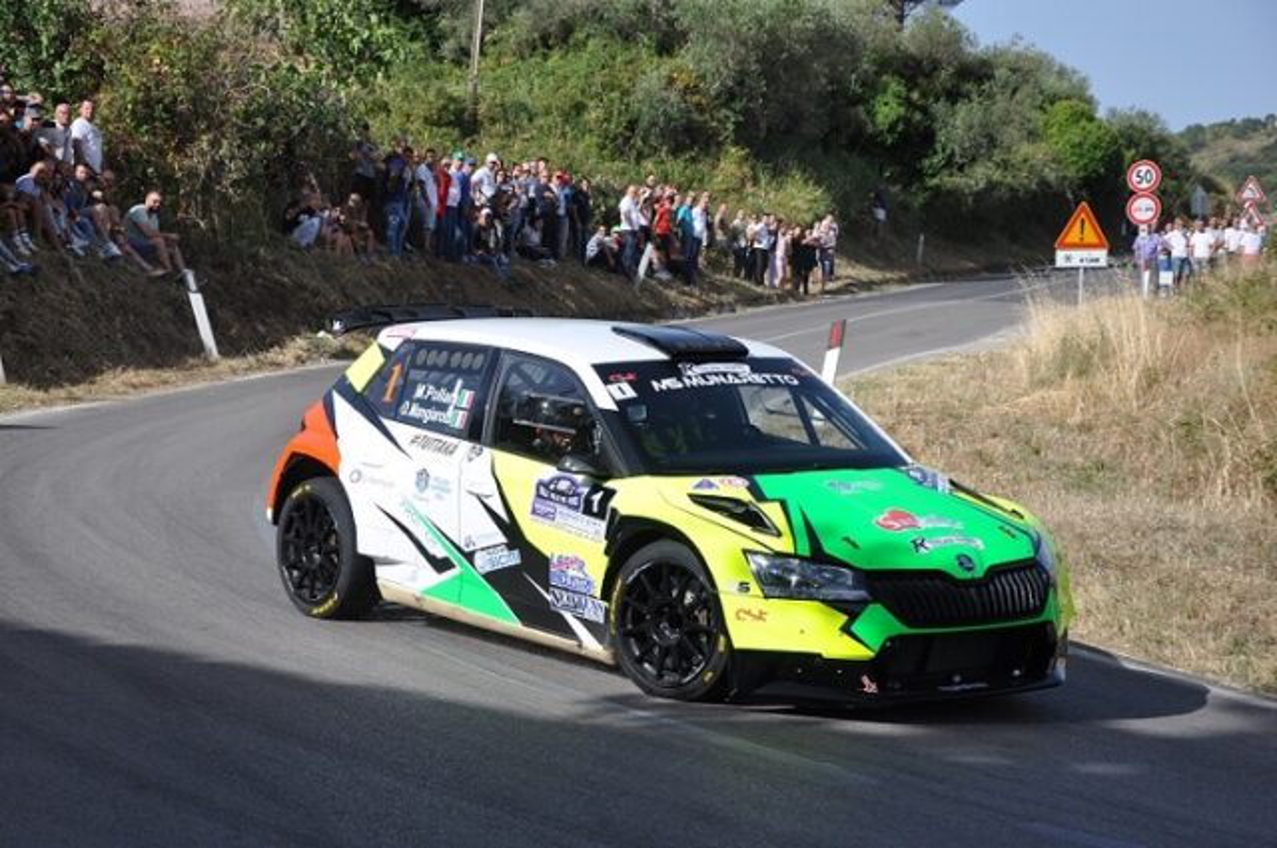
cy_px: 424
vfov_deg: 13.8
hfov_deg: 20.6
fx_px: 3507
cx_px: 638
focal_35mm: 99
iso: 400
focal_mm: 66
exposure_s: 1/1600
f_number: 7.1
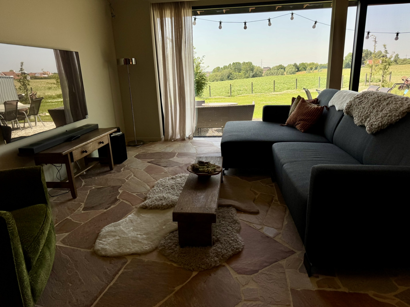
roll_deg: +2.7
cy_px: 154
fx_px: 284
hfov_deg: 71.6
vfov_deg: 56.8
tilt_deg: -15.8
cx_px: 205
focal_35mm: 24
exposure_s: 1/1193
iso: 80
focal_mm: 6.76
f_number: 1.78
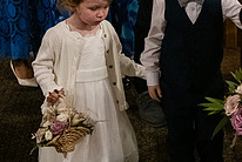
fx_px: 794
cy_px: 6
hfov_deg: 16.5
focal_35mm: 118
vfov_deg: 11.6
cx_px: 301
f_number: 3.5
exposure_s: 1/160
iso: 2500
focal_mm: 42
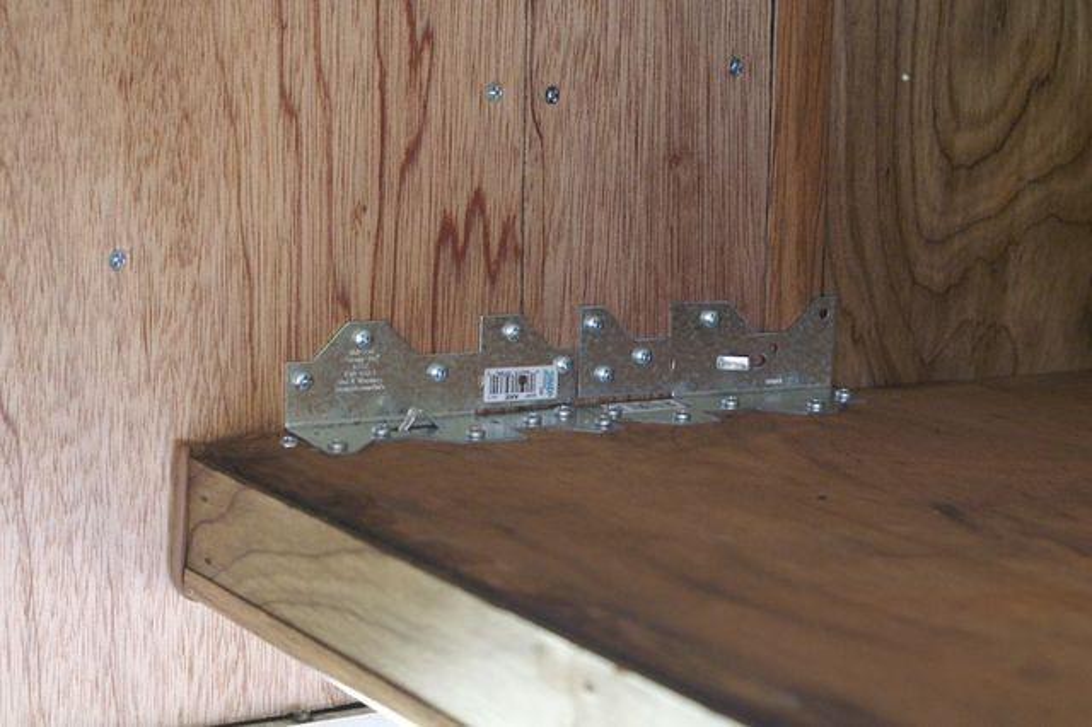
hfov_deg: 27.0
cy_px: 364
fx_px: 2274
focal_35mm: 75
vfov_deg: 18.2
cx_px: 546
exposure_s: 1/25
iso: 1600
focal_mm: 50
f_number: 5.6
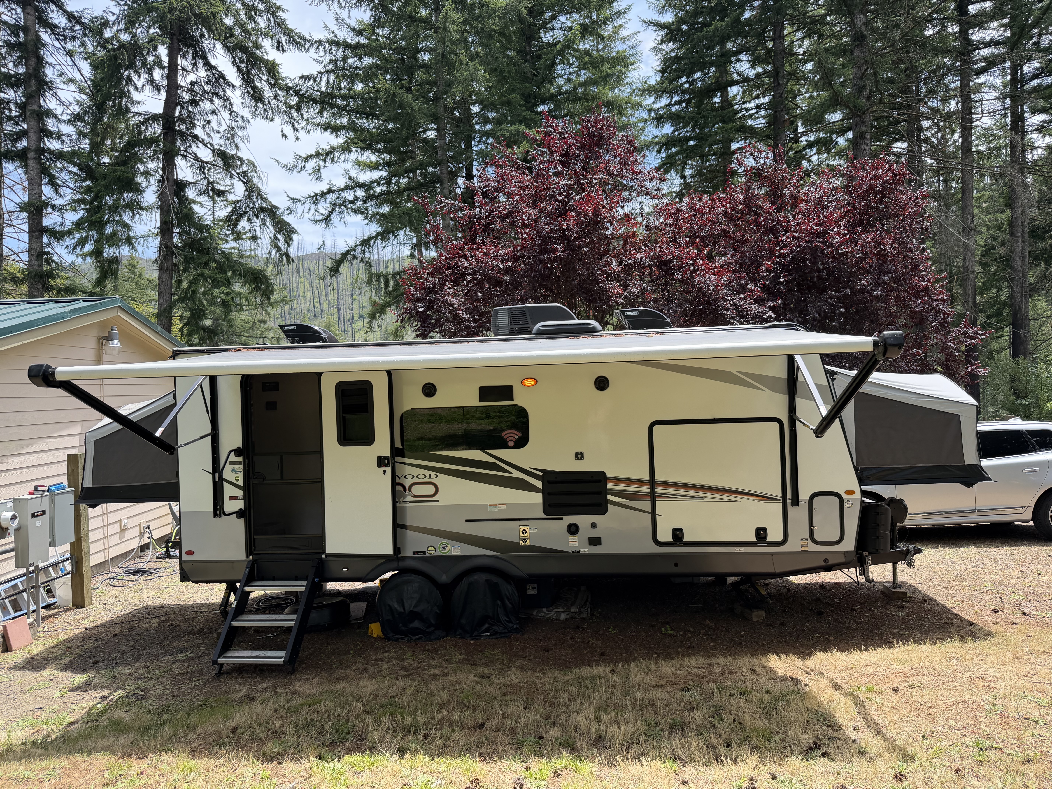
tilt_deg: -0.7
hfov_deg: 71.6
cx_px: 526
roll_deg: +1.9
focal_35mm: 24
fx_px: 729
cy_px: 394
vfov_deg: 56.8
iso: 100
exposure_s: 1/1250
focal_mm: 6.76
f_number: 1.78
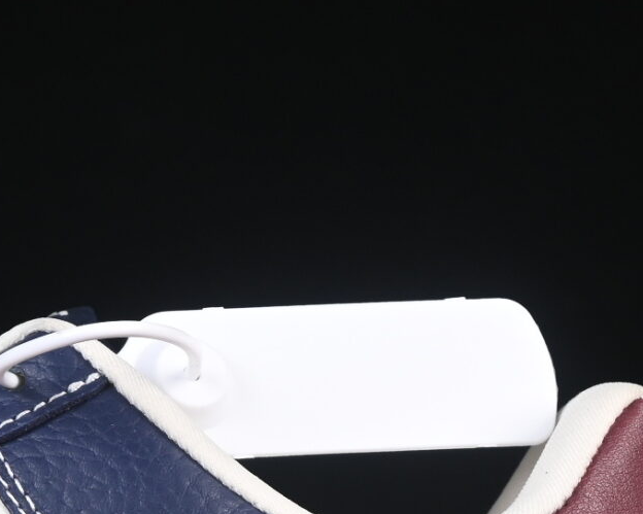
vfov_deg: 5.3
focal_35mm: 289
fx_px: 5499
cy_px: 597
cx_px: -163
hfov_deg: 6.6
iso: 160
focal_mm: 50
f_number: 6.3
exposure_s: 1/60
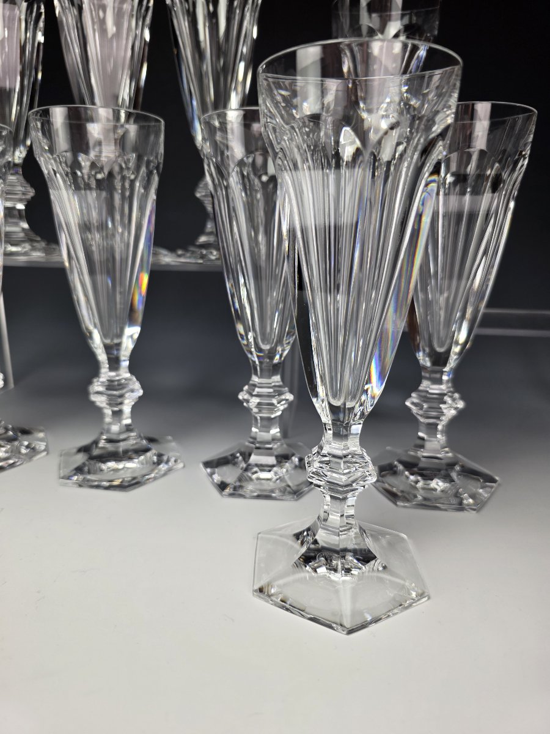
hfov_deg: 58.9
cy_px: 367
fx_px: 487
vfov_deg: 73.9
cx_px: 275
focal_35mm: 23
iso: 64
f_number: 1.7
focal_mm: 6.3
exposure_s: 1/100
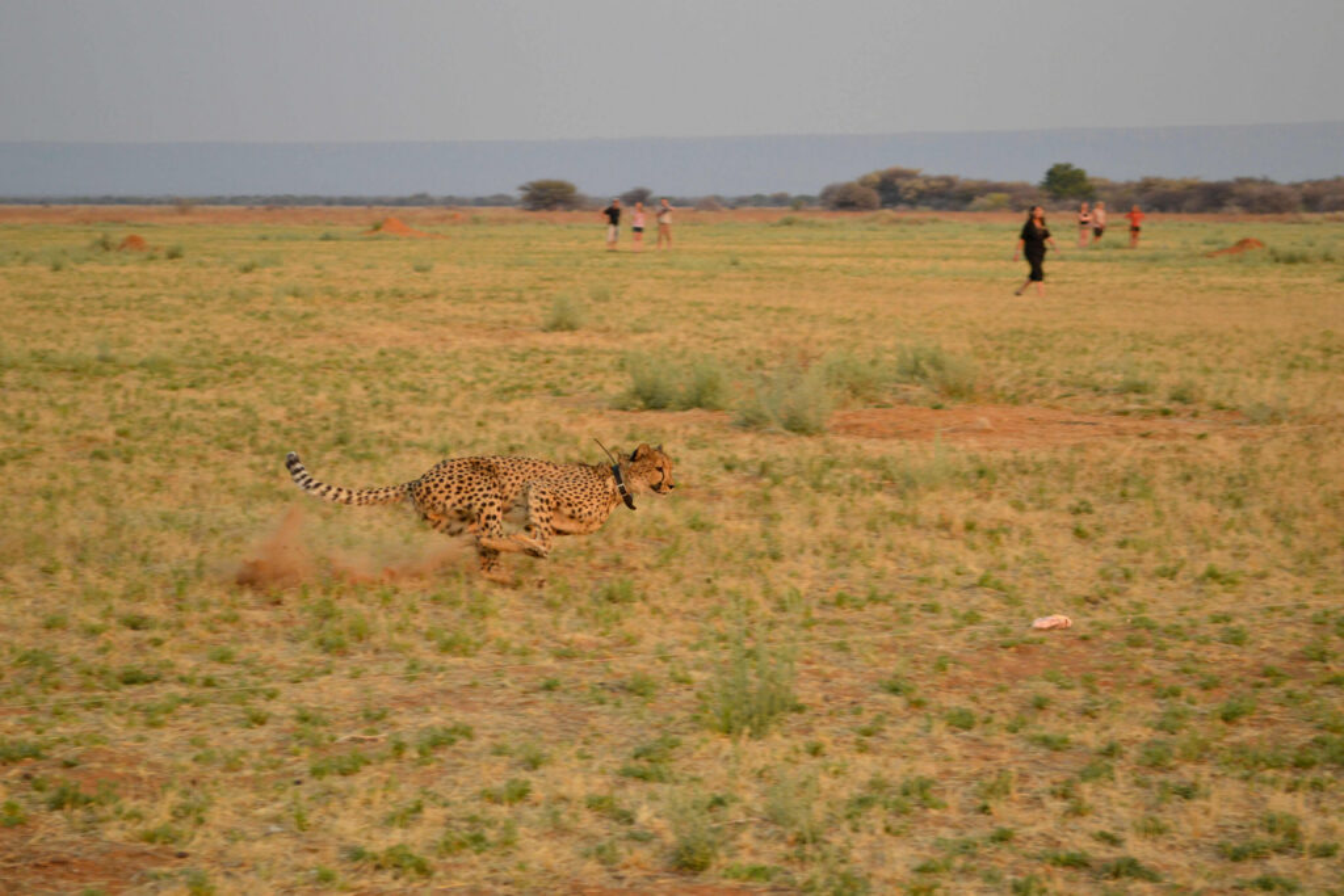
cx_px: 672
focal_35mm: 82
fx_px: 3080
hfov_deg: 24.6
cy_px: 448
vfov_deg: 16.6
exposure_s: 1/500
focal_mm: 55
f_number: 5.6
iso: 1100
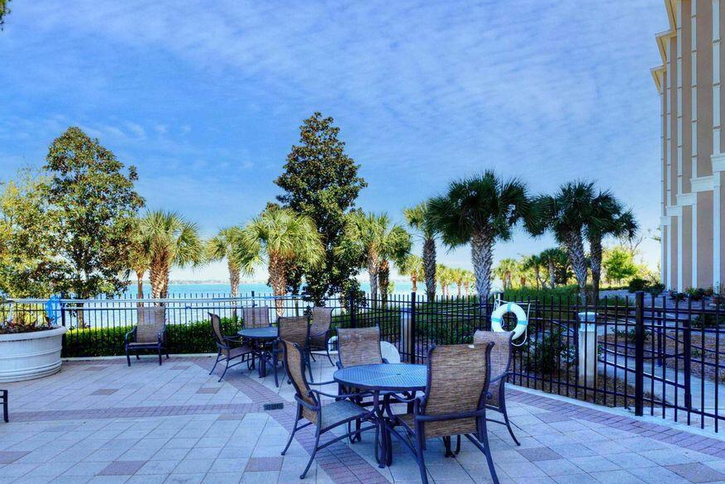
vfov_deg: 59.3
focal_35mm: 21
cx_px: 344
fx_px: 423
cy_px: 276
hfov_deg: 81.1
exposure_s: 1/125
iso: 100
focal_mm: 12
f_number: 8
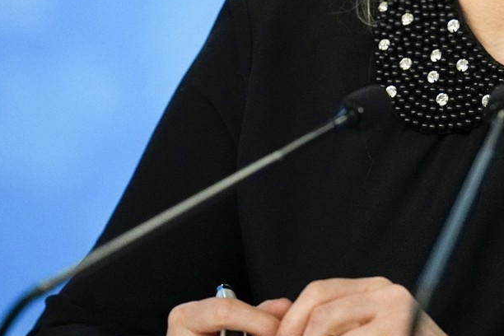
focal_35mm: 1046
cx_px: 497
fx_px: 14643
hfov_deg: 2.0
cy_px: -20
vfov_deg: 1.3
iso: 5000
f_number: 2.8
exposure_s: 1/500
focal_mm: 400
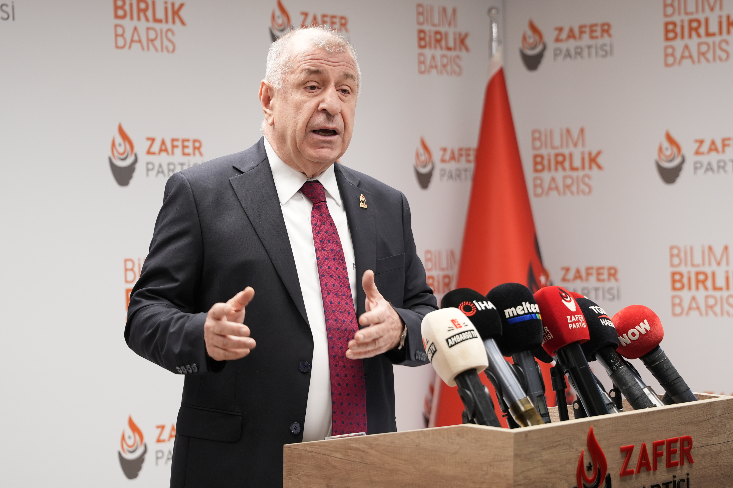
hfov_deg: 19.5
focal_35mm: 105
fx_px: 2138
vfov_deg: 13.0
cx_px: 366
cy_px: 244
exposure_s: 1/100
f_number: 2.8
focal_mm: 70
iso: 320
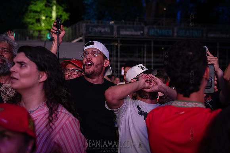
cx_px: 115
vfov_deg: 26.0
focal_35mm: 52
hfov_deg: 38.2
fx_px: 332
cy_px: 76
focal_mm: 52
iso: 8000
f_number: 3.2
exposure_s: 1/250
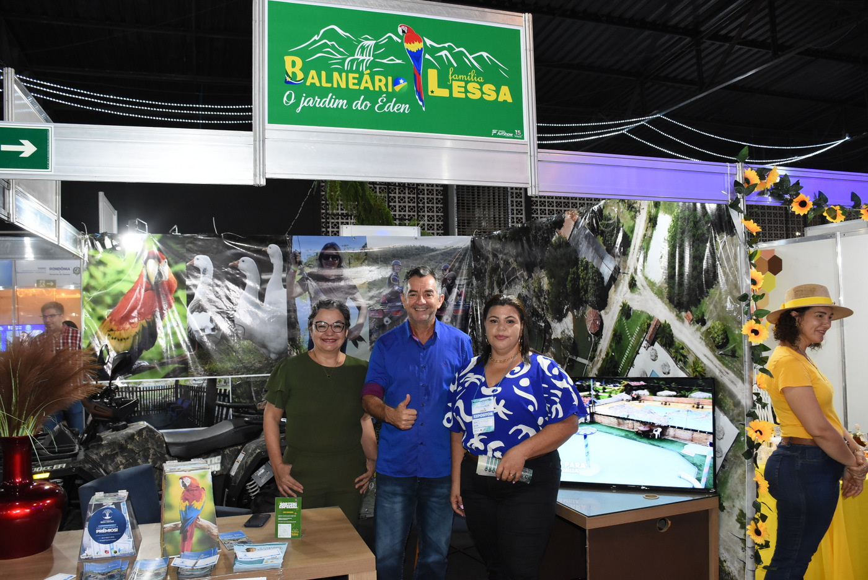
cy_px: 290
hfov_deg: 67.3
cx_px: 434
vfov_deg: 48.0
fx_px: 652
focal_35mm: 27
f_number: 5.6
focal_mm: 18
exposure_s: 1/60
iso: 1600
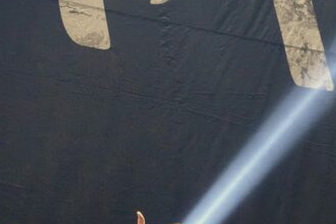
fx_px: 1522
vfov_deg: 8.4
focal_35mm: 163
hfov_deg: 12.5
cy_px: 199
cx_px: 2
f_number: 4.5
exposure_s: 1/125
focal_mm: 47
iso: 6400
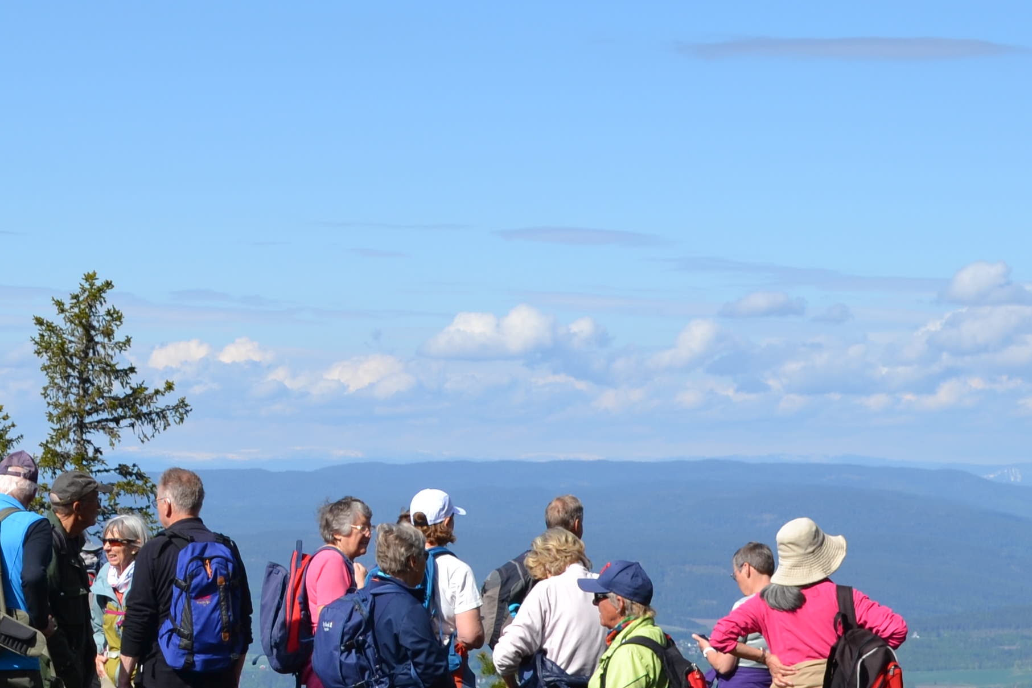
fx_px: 3497
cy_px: 573
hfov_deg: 16.6
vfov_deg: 11.2
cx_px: 178
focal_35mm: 122
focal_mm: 32
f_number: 8
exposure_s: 1/250
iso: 100
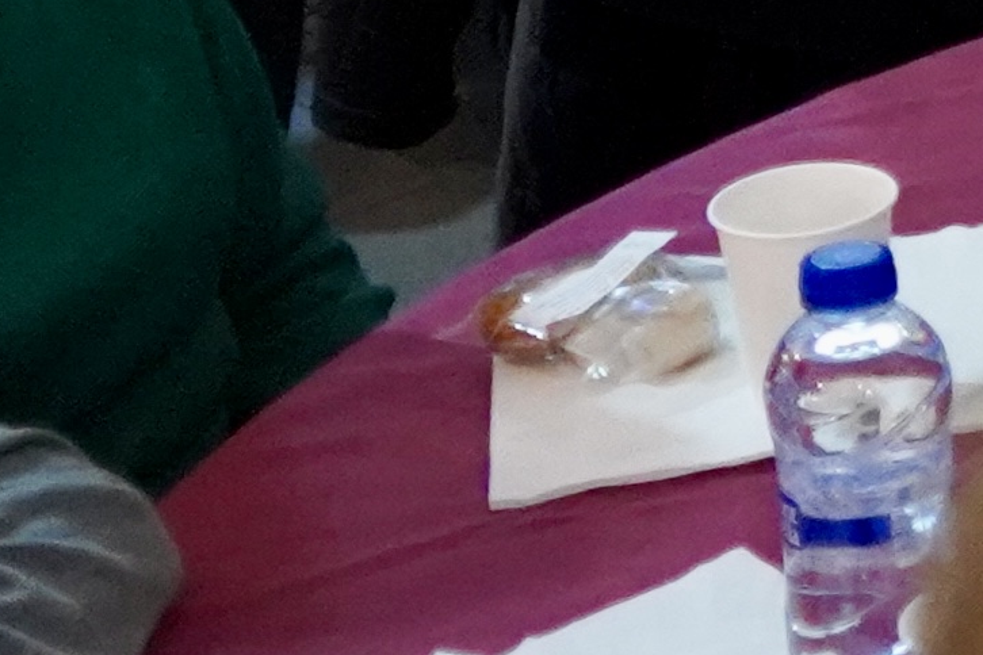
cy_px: -275
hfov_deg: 10.5
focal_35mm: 165
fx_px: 4505
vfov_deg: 8.2
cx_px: 2449
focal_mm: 24
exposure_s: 1/160
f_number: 4
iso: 6400
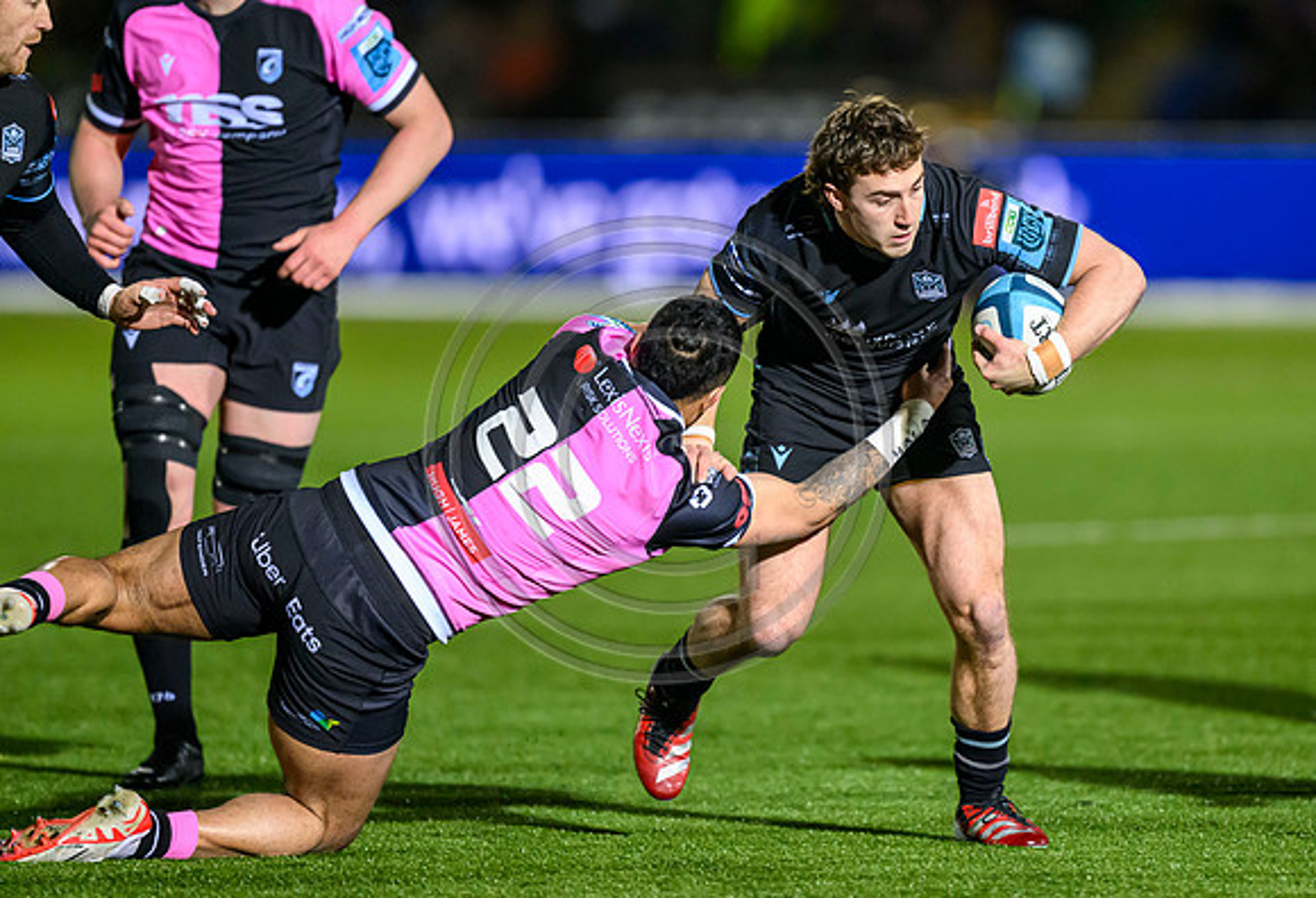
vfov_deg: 3.0
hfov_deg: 4.3
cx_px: 784
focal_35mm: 473
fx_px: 17430
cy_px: 375
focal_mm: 400
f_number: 2.8
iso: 8000
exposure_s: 1/1000
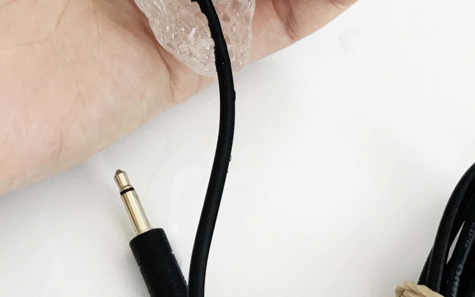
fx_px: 867
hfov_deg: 29.7
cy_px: -3
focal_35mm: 67
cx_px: 72
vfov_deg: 18.9
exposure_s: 1/30
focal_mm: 3.99
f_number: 1.8
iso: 32
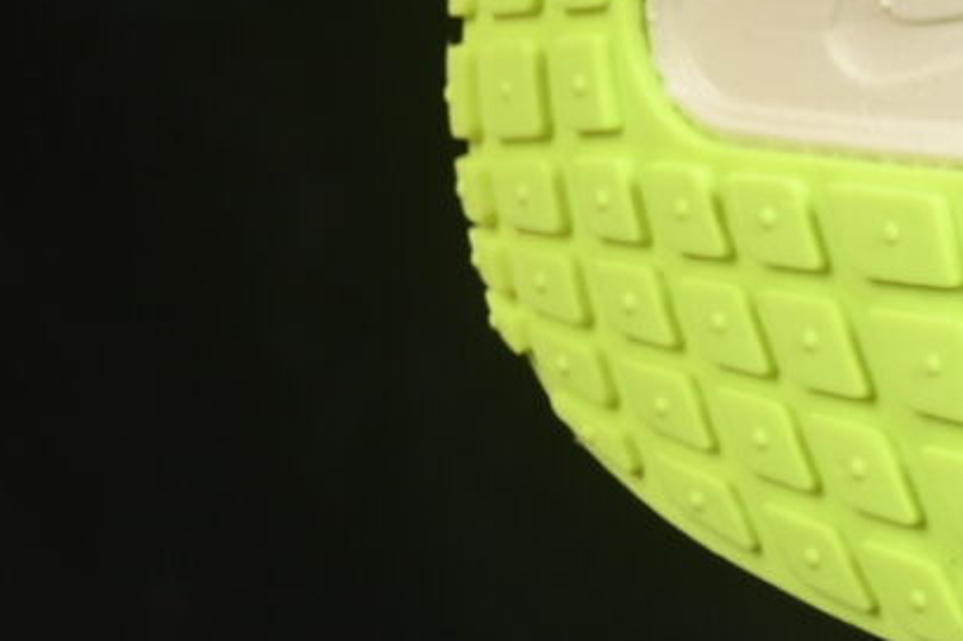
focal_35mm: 470
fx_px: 12562
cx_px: 2566
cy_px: -456
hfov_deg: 4.3
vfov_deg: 2.9
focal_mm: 50
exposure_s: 1/80
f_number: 8
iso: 160
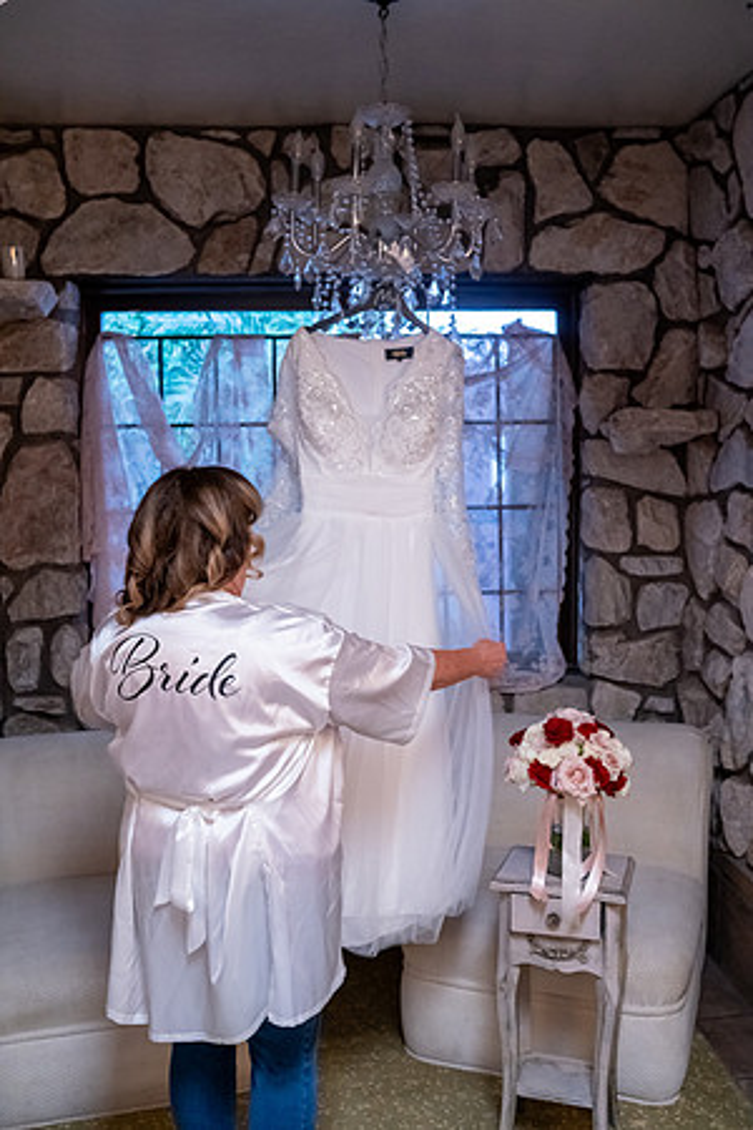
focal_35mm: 35
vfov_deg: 54.4
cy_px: 565
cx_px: 376
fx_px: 1098
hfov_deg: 37.9
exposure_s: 1/200
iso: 3200
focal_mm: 35
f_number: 4
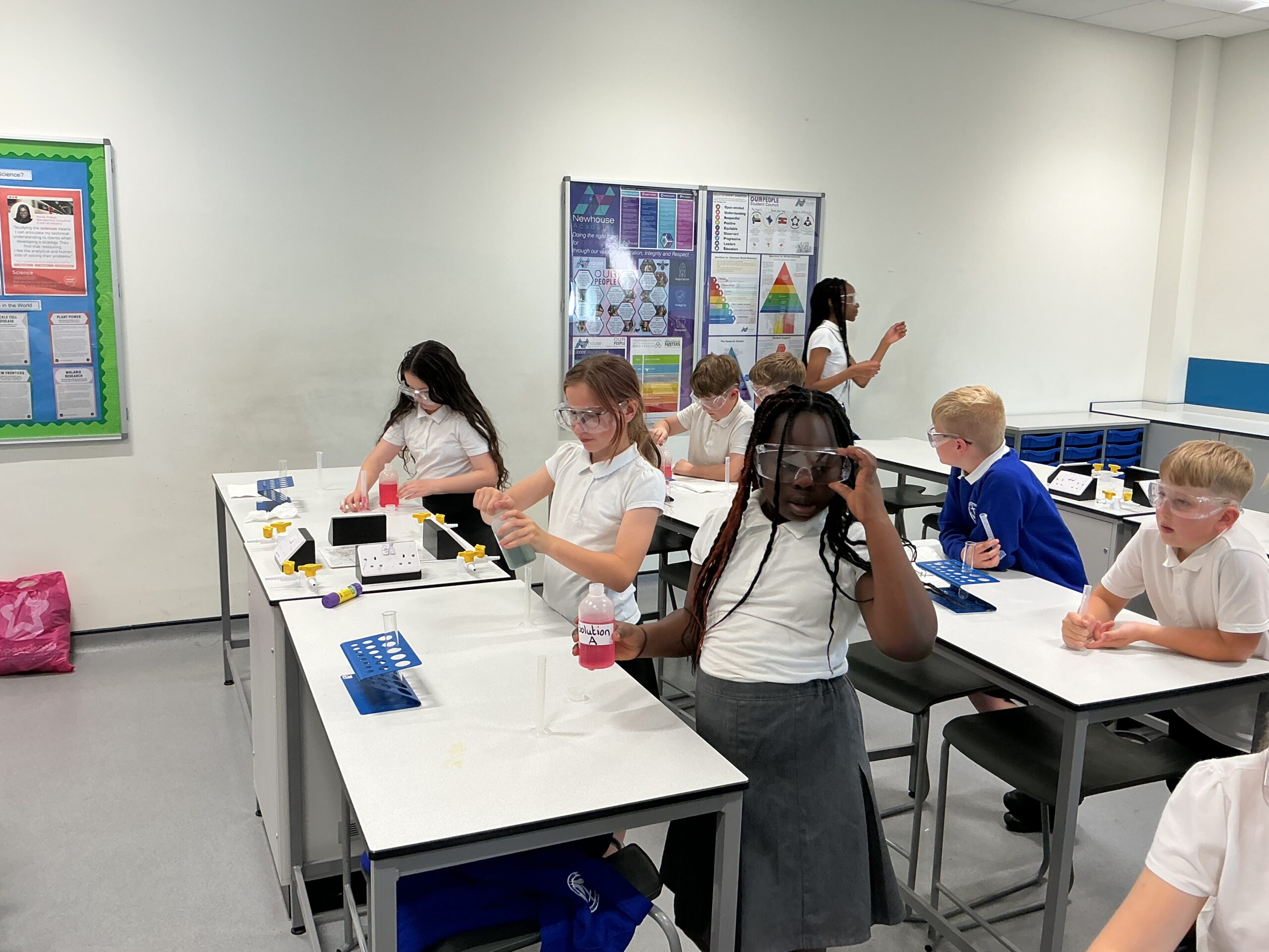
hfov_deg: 61.7
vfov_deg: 48.2
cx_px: 634
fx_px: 1063
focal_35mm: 29
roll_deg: -1.3
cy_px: 476
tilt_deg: -10.9
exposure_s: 1/60
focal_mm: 3
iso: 40
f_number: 1.8
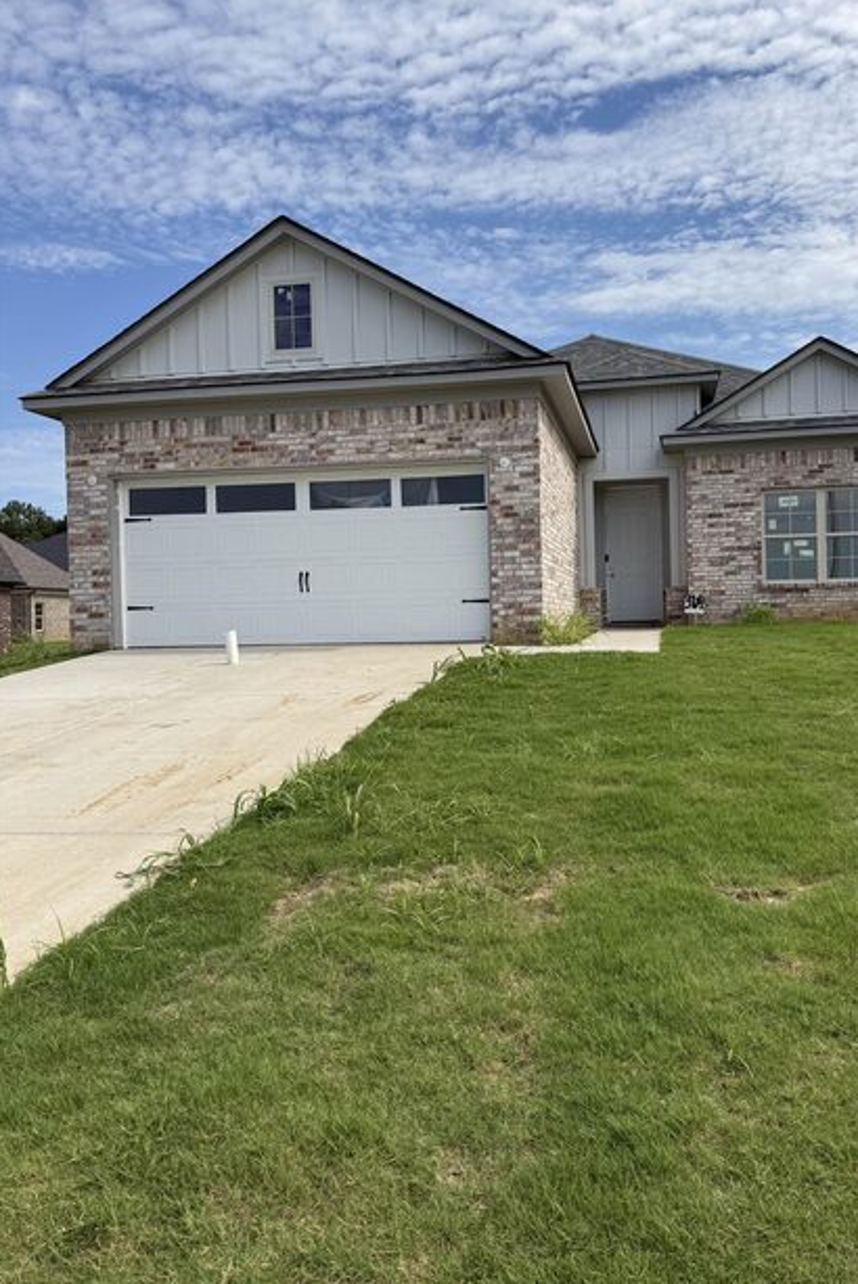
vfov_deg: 69.3
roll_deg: +0.7
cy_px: 617
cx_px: 496
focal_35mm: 26
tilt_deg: +0.7
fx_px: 928
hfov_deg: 49.4
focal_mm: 6.76
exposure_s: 1/5319
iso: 80
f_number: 1.78
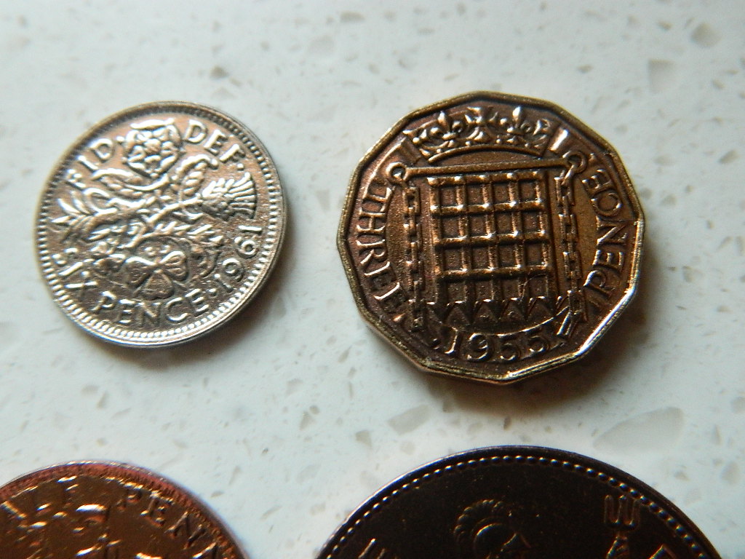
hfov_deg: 45.8
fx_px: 882
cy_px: 280
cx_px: 372
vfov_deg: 35.1
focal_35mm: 41
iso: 400
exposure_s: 1/15
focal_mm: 7.3
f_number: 3.5
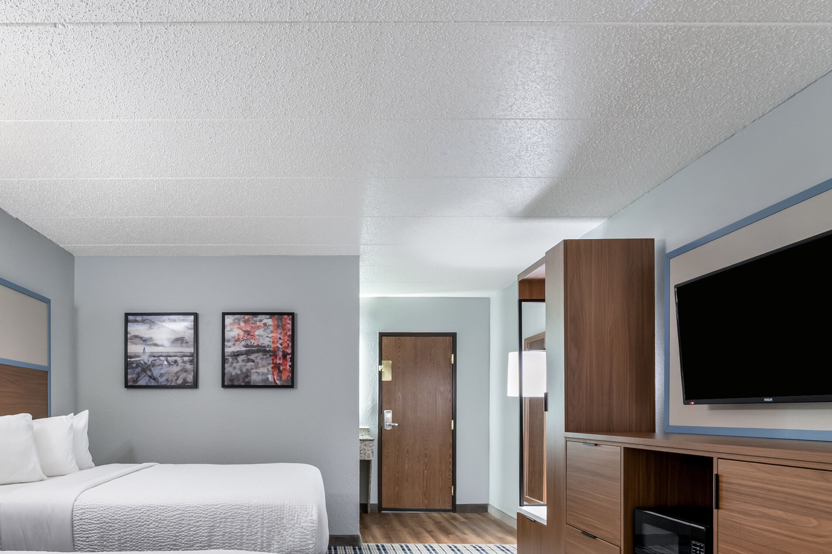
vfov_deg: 53.5
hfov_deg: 75.2
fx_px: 526
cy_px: 400
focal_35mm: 23
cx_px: 306
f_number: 8
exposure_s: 1.3
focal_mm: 14.5
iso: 500
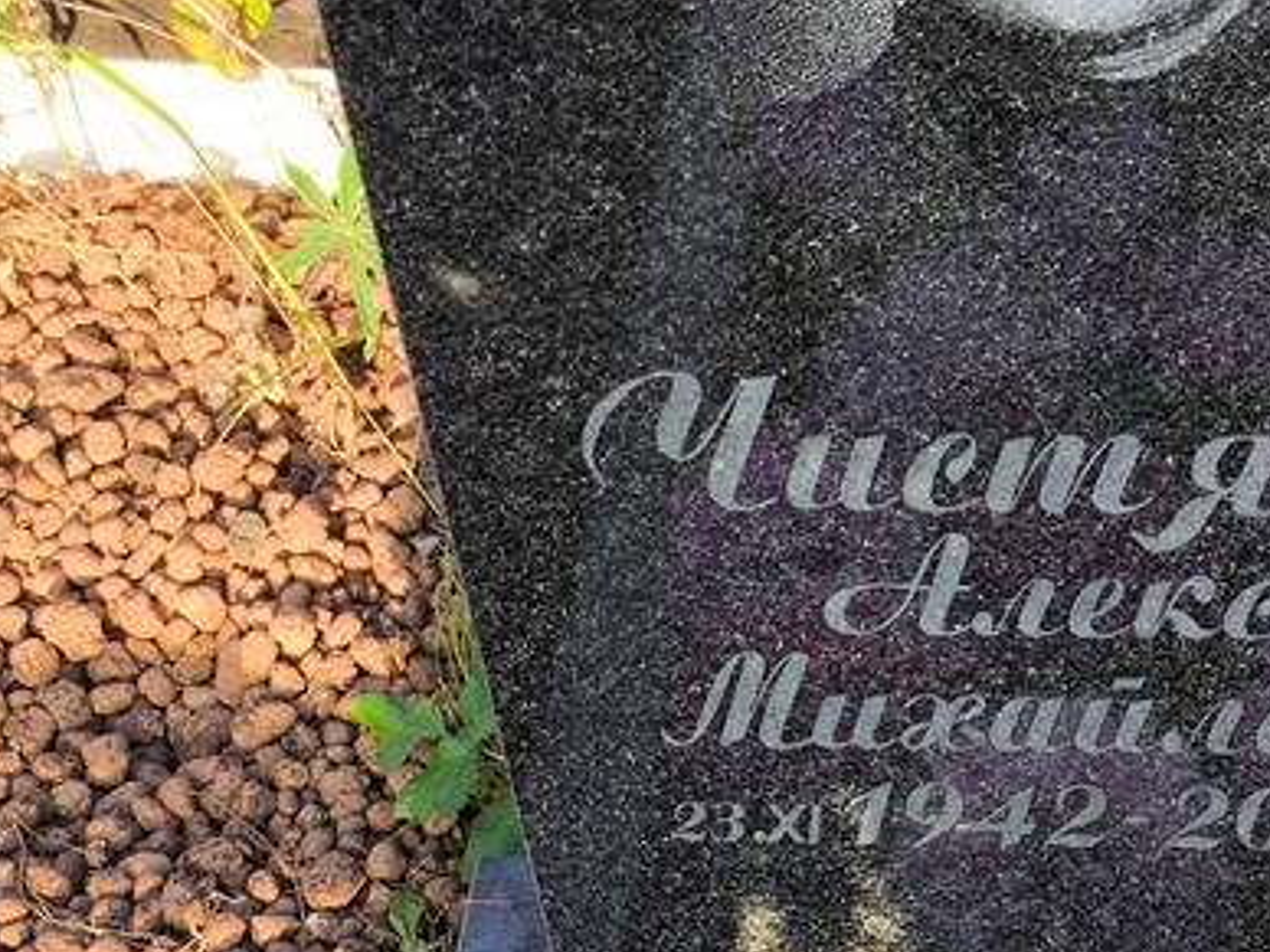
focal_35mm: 103
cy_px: 762
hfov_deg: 18.6
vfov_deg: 14.3
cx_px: 1239
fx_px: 3779
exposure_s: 1/205
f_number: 1.7
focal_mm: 4.71
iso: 50
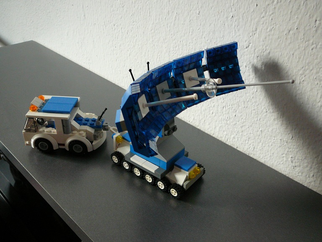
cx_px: 161
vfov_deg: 40.7
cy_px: 121
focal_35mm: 35
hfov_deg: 52.6
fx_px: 326
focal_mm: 5.2
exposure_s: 1/25
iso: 200
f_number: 2.8
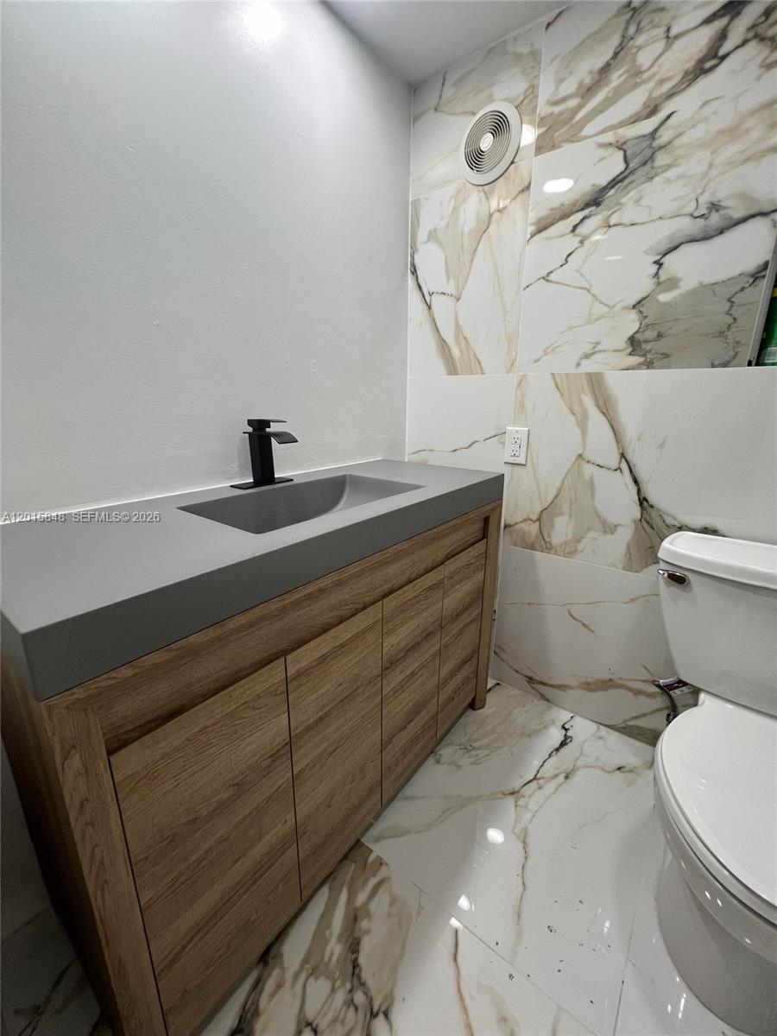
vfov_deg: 106.2
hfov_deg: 89.9
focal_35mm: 13
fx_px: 389
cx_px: 388
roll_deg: -0.3
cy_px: 518
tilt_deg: -15.7
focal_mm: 1.57
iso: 125
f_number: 1.8
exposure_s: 1/120
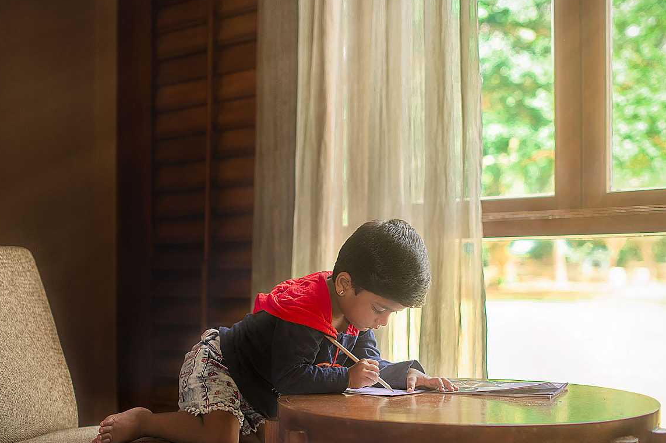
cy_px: 283
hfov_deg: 40.3
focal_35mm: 49
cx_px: 299
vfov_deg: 27.4
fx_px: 906
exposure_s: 1/320
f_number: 2
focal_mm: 35
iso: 100
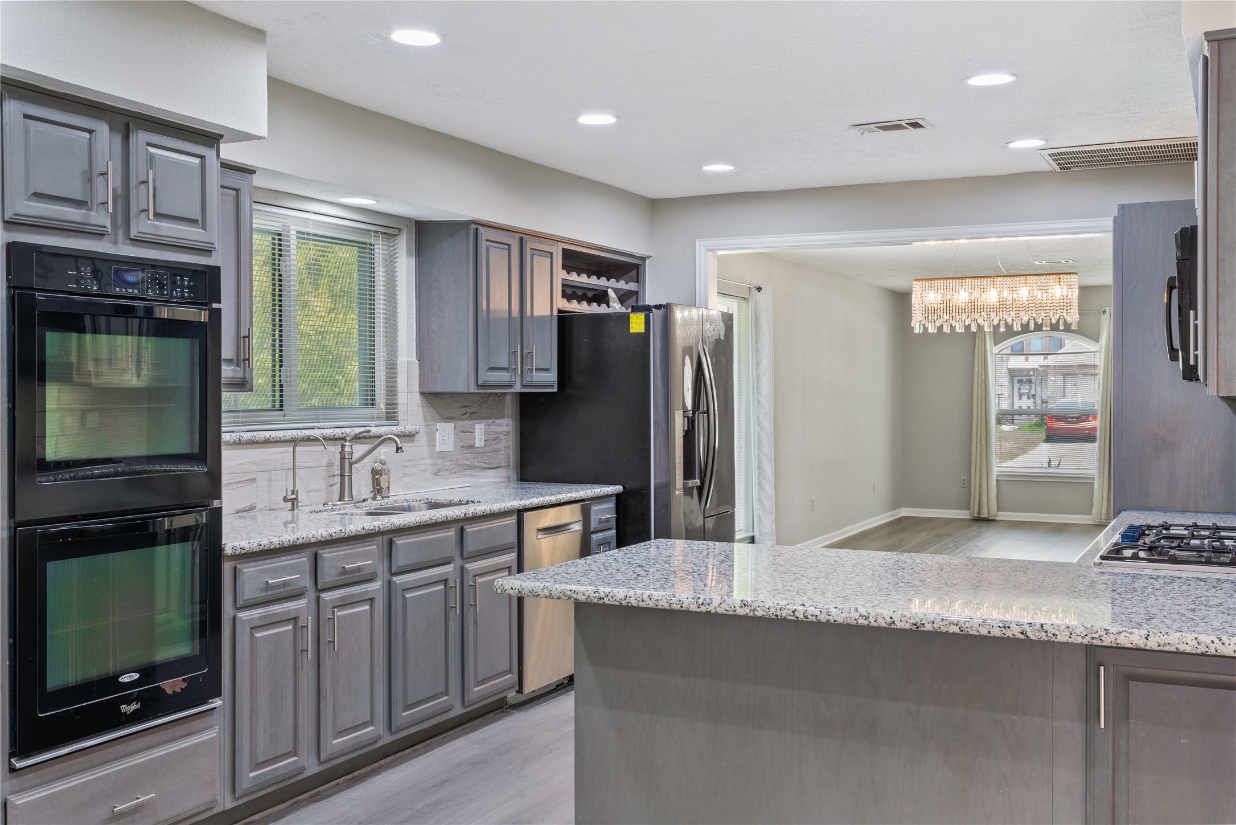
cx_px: 618
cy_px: 412
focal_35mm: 35
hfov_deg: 54.4
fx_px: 1202
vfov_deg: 37.9
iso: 100
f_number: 13
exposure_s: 2
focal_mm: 35
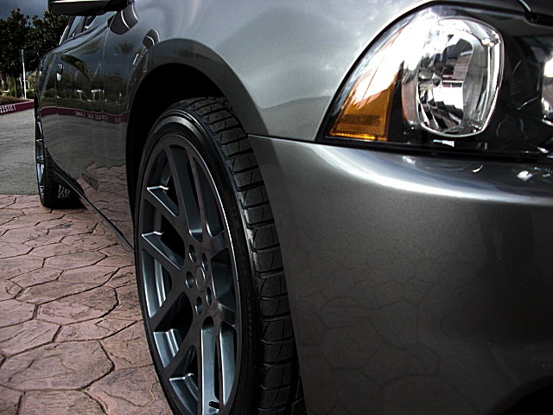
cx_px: 276
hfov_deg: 51.4
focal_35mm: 36
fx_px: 575
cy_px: 208
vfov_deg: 39.7
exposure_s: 1/200
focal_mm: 6.3
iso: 50
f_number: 2.8
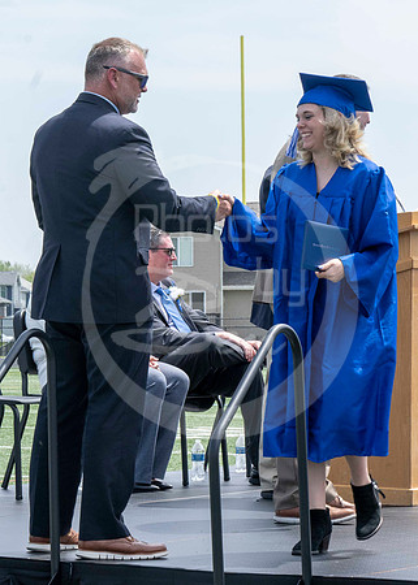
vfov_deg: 12.3
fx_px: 2716
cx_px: 72
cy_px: 171
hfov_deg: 8.8
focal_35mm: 163
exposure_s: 1/250
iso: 200
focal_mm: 70
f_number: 13
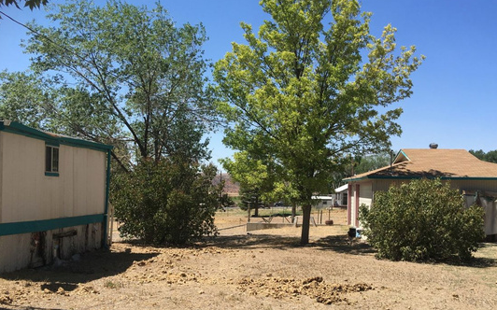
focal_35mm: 37
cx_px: 242
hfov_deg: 52.8
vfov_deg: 34.2
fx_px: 501
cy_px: 196
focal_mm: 4.15
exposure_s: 1/1637
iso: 25
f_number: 2.2
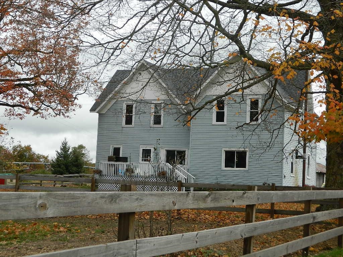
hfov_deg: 27.8
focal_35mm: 70
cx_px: 172
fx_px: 694
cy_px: 128
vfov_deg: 21.0
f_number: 4
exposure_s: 1/200
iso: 80
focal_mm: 12.6
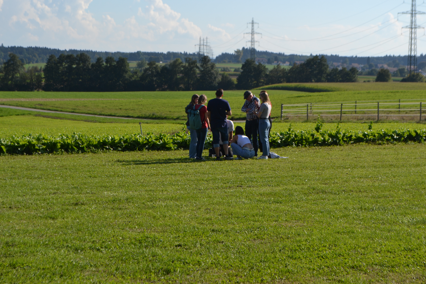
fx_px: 976
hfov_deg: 24.6
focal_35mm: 82
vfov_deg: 16.6
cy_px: 142
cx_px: 213
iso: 100
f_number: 9
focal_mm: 55
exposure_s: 1/320
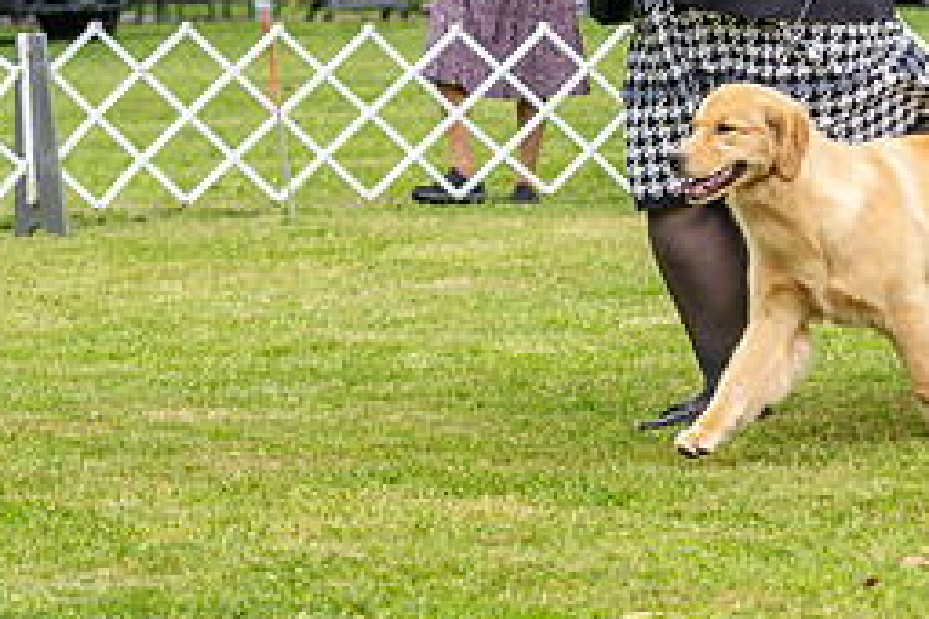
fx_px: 6296
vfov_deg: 5.6
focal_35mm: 244
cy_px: -22
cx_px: 741
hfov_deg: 8.4
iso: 400
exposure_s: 1/640
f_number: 4.5
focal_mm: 92
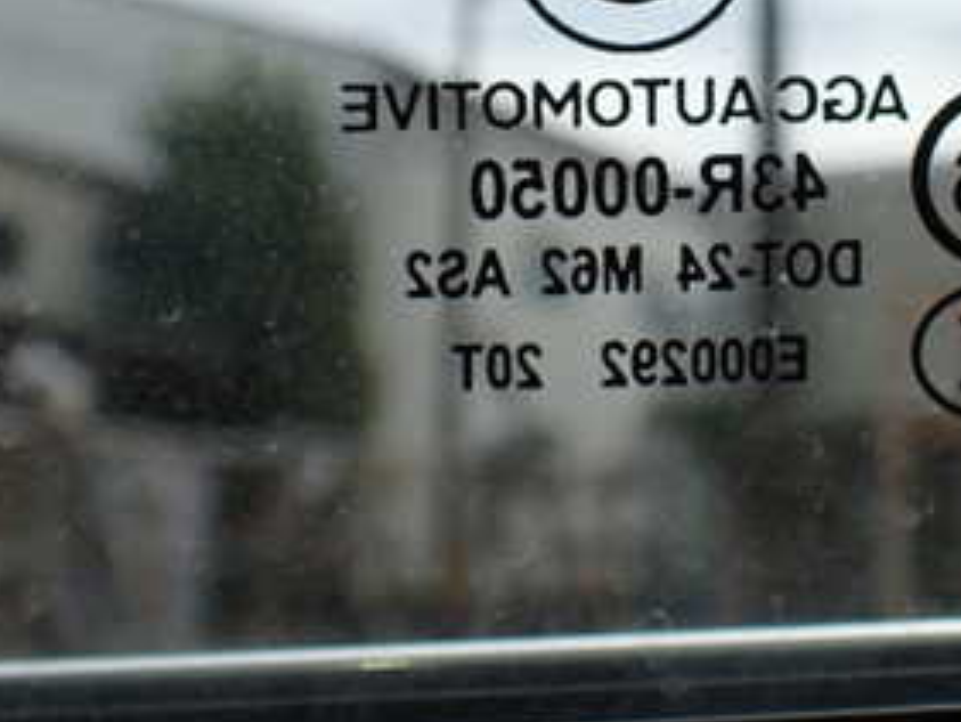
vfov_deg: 22.5
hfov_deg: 29.9
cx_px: 674
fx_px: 1778
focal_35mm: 64
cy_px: 106
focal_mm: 5.4
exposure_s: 1/200
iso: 100
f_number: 9
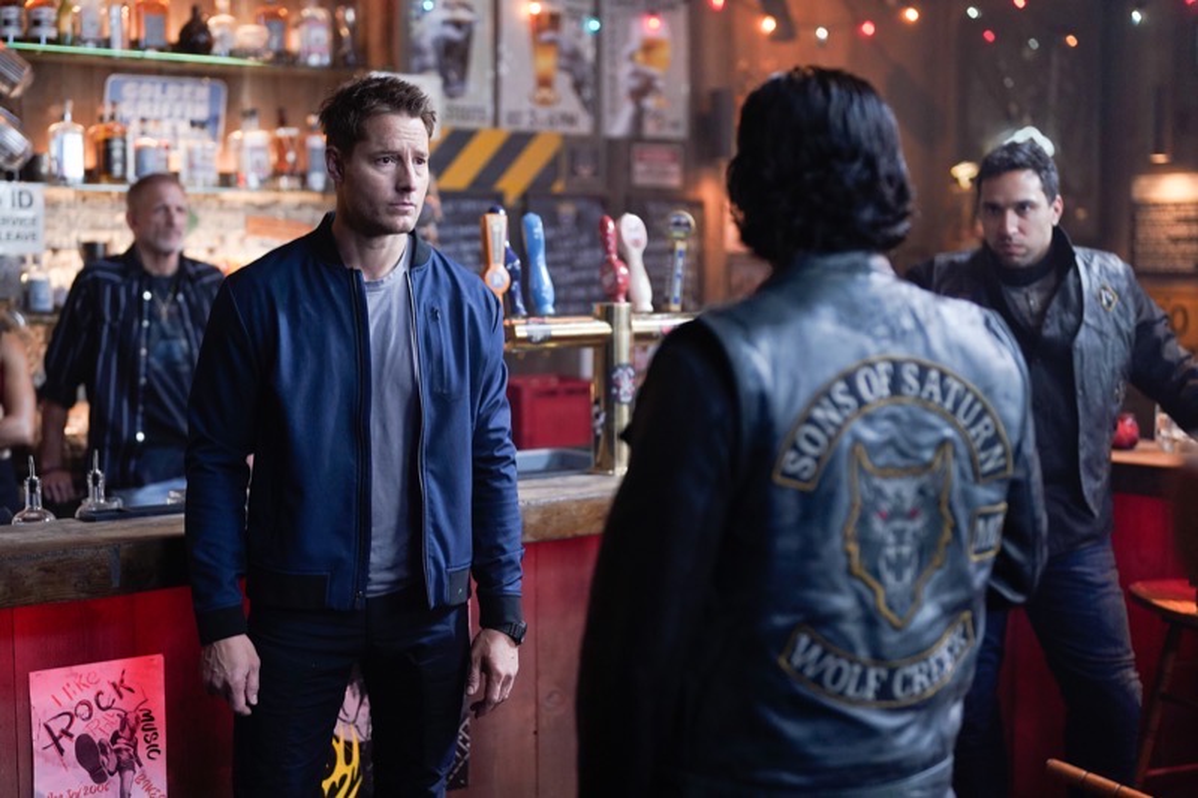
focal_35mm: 50
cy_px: 399
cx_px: 599
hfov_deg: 39.6
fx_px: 1663
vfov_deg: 27.0
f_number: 1.6
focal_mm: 50
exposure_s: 1/250
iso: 1600
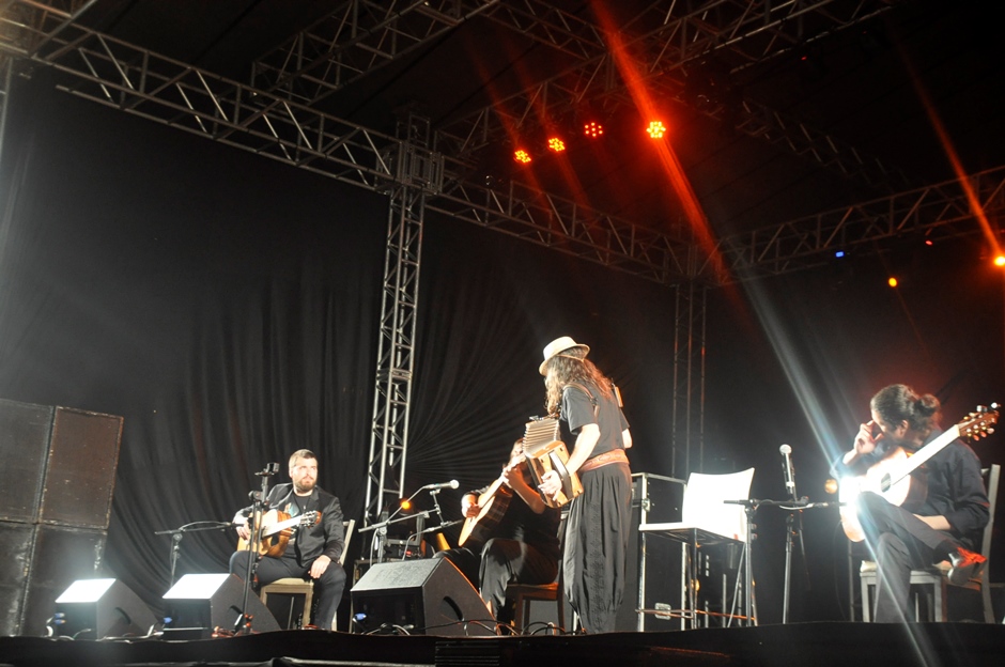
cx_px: 502
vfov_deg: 26.4
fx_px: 1422
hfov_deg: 38.9
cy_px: 334
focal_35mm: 51
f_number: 4.2
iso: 1250
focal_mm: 34
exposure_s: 1/40
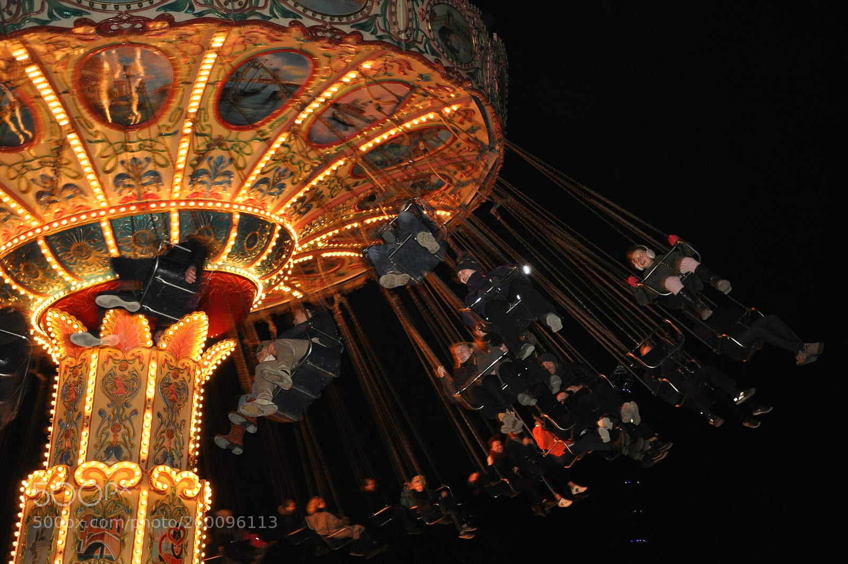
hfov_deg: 43.6
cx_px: 424
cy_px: 282
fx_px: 1059
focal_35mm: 45
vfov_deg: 29.8
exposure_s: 1/60
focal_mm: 30
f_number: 4.2
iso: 800
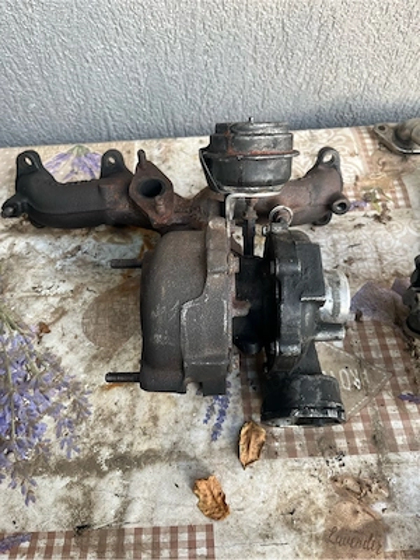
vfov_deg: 67.3
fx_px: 421
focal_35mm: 26
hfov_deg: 53.1
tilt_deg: -58.7
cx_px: 210
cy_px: 280
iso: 64
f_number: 1.6
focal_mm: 5.1
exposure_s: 1/121
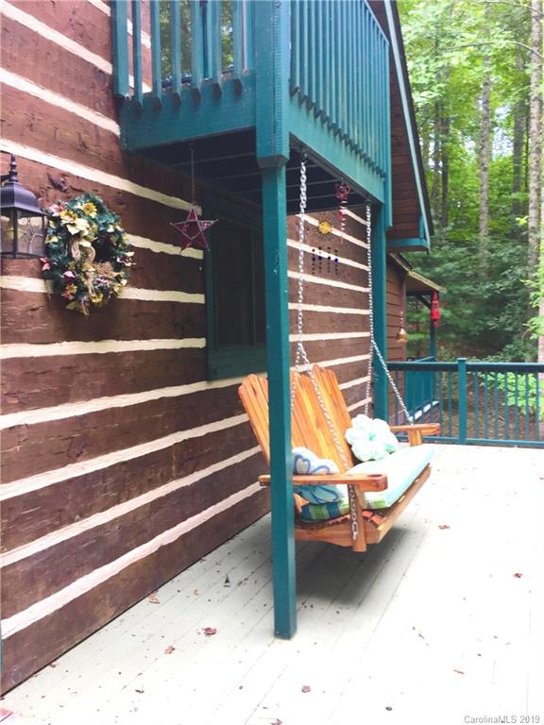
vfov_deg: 61.7
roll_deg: +0.8
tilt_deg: -0.3
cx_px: 272
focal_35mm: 29
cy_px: 362
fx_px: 608
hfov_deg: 48.2
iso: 50
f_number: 2.2
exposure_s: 1/120
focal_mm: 4.15
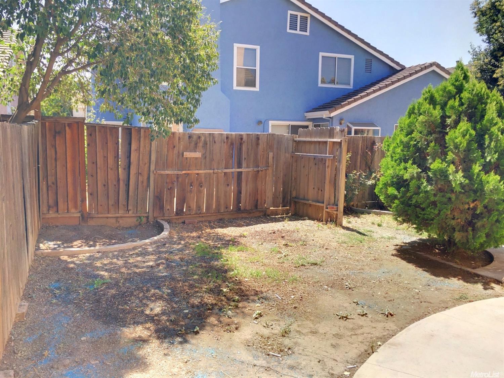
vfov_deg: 48.2
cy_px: 189
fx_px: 422
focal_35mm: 29
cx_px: 252
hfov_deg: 61.7
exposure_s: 1/259
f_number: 2.2
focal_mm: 4.15
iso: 25
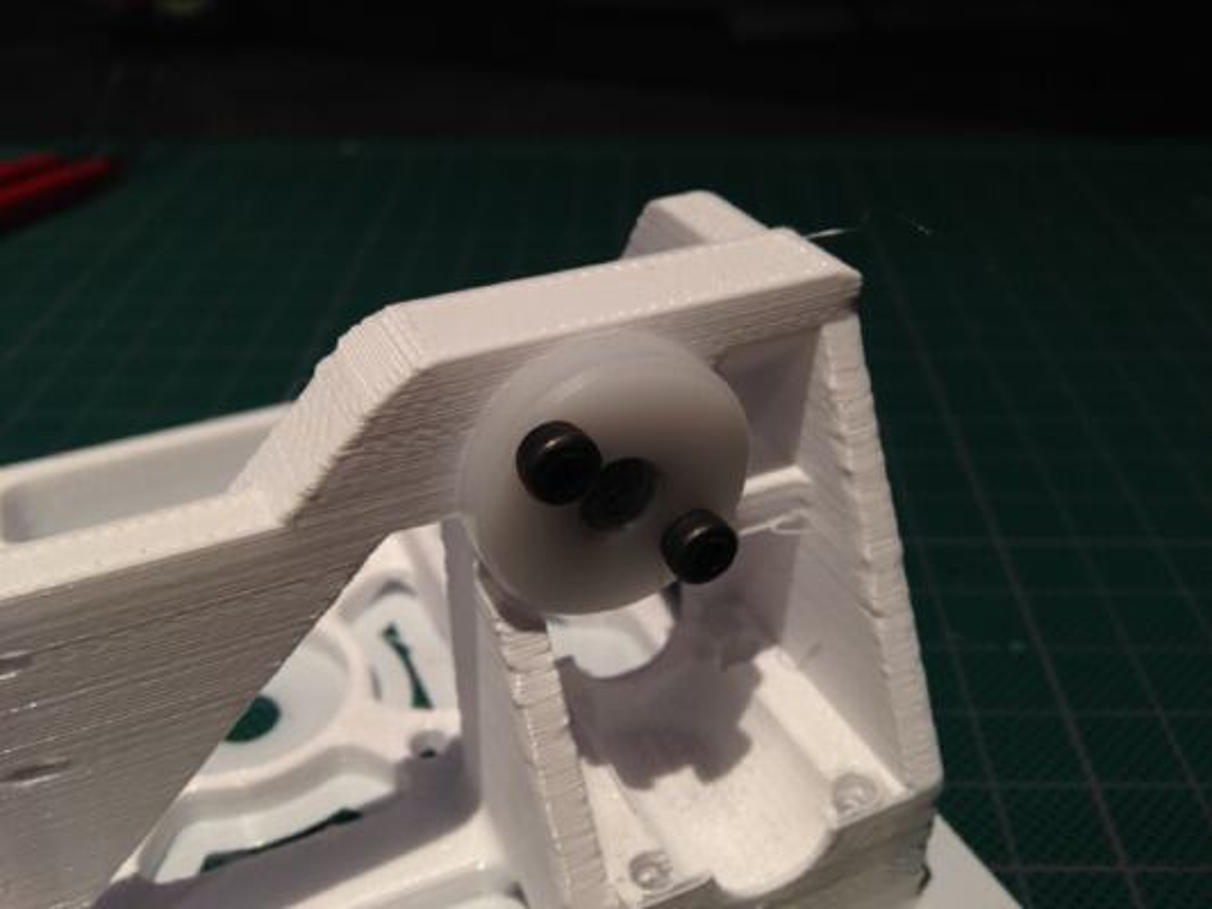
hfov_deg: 55.3
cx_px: 606
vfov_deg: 43.0
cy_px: 454
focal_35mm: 33
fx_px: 1156
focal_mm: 4.12
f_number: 2.4
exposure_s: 1/24
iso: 50
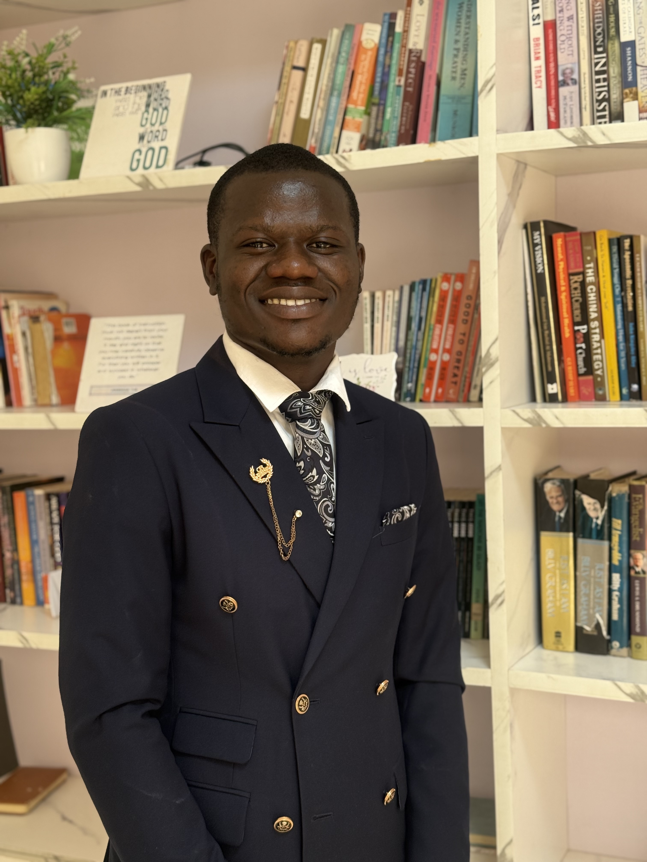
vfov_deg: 39.7
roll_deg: +1.3
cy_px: 431
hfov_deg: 30.3
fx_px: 1196
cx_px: 324
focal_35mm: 48
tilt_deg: -3.9
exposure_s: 1/74
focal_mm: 6.76
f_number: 1.78
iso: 100
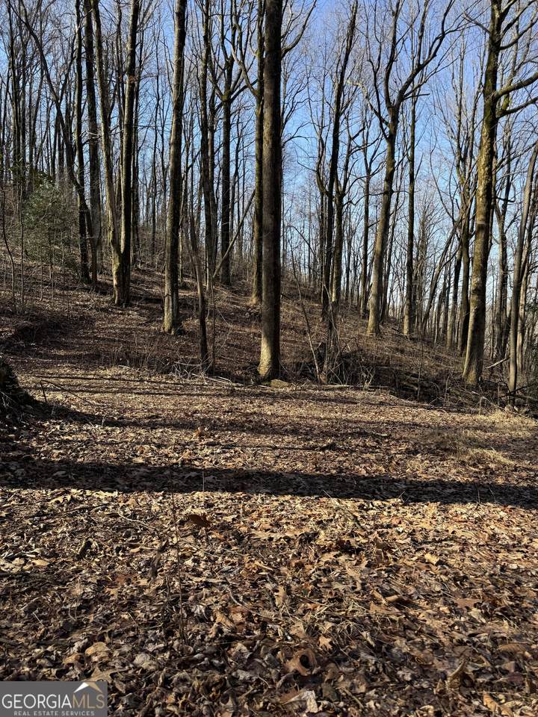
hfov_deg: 56.8
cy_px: 358
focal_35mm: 24
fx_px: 497
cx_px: 269
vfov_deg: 71.6
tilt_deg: -3.8
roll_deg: -0.1
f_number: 1.78
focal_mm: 6.76
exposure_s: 1/805
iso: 80
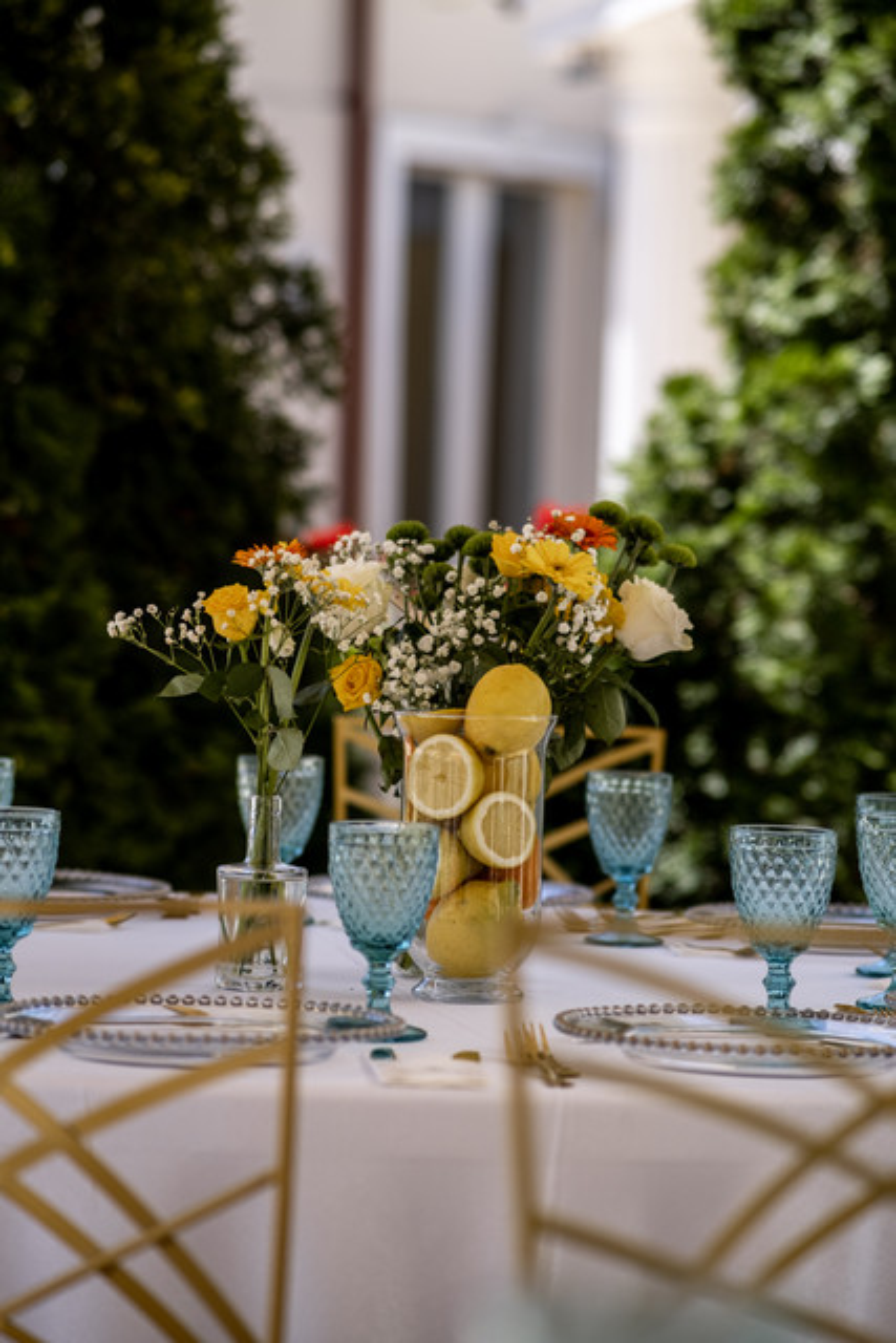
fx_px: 4776
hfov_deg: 10.7
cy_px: 672
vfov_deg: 16.0
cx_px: 448
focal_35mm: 128
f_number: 2
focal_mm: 85
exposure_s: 1/3800
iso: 160
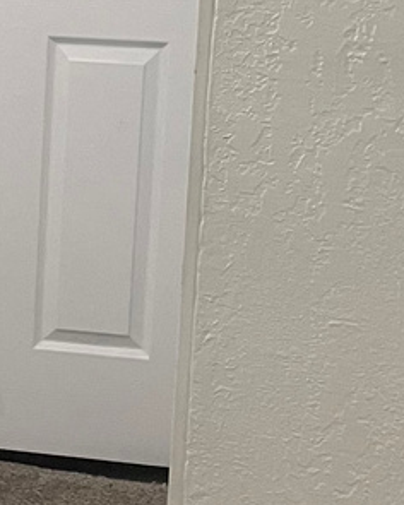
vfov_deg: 14.6
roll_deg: -1.5
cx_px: -199
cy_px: 187
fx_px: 1973
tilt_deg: -11.6
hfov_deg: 11.2
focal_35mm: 132
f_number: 1.6
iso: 125
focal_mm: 4.2
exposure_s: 1/60
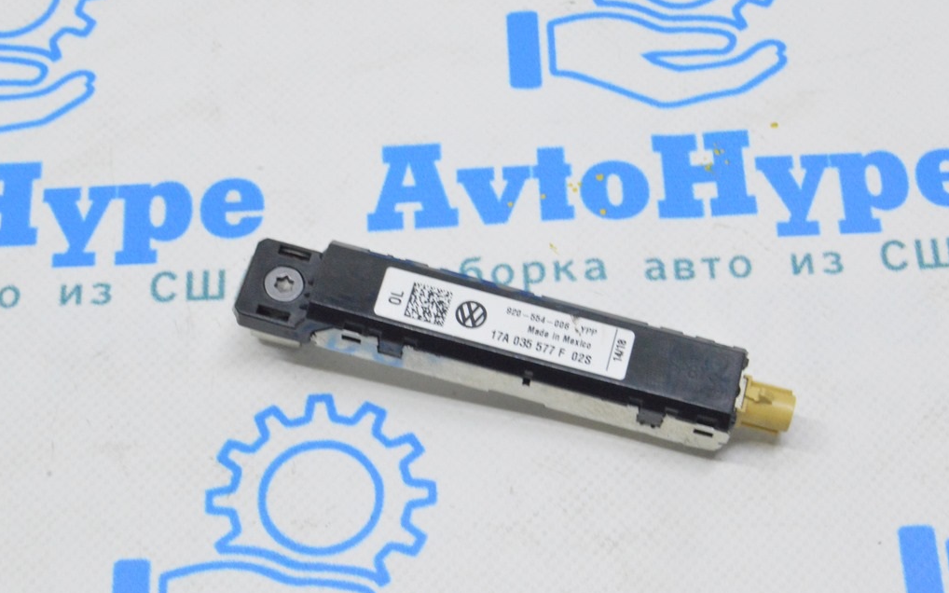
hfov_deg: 24.5
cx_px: 474
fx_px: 2186
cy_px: 282
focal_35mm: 85
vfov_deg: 15.4
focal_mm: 55
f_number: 20
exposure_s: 1/20
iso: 6400
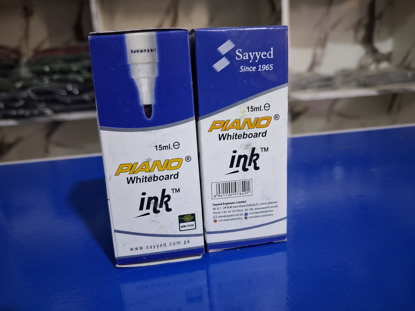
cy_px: 156
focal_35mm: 27
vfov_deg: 51.4
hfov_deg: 65.3
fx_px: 324
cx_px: 208
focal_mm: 4
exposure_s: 1/50
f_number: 1.8
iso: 500
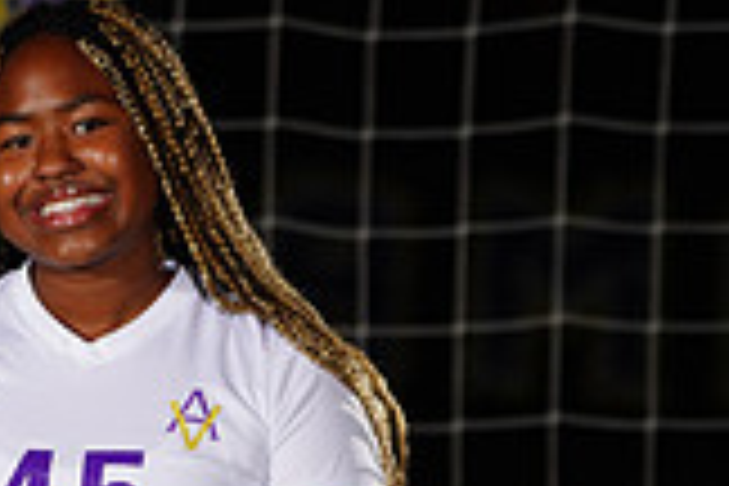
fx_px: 14032
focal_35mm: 693
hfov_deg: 3.0
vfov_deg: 2.0
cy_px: 1030
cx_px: -92
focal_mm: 194
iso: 200
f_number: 6.3
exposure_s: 1/200
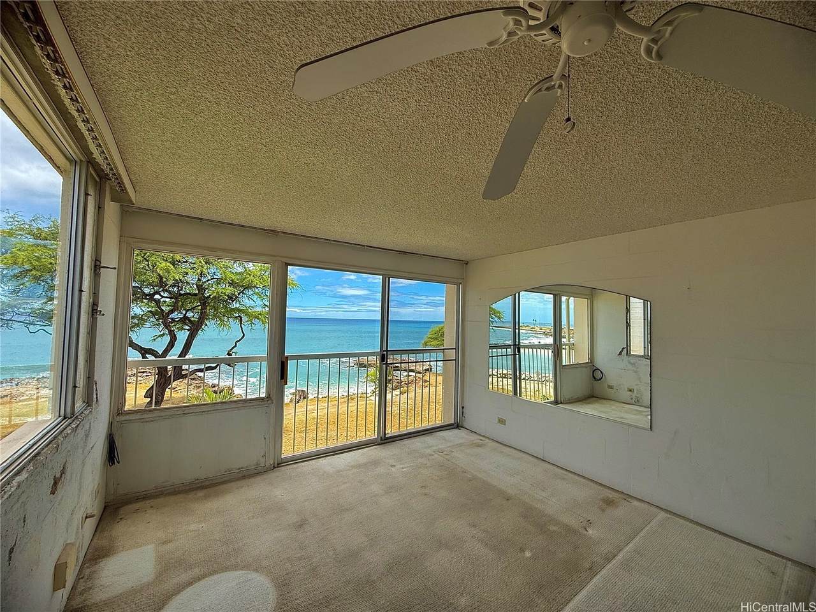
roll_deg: -1.5
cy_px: 306
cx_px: 408
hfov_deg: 102.1
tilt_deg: +3.0
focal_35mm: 14
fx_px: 330
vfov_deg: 85.7
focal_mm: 2.22
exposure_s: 1/1464
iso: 50
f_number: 2.2
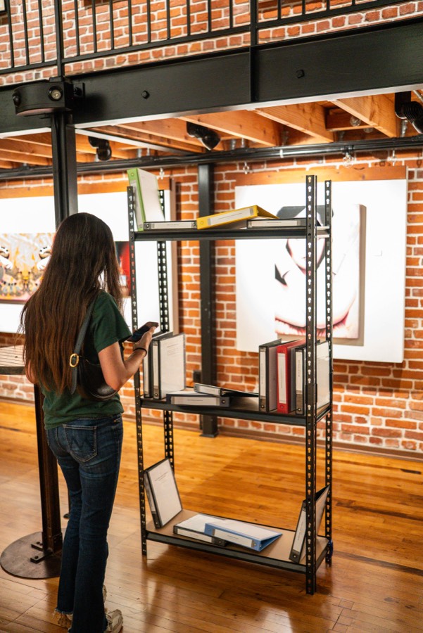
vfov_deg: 54.4
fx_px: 616
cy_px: 316
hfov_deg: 37.9
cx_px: 212
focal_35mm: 35
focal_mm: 35
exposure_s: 1/400
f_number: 2
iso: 12800
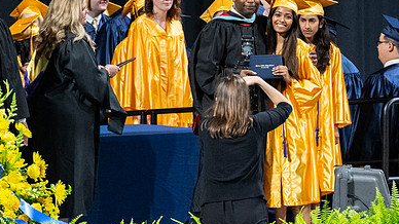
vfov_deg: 1.9
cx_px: 286
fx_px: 6706
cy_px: 109
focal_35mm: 634
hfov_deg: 3.4
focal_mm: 200
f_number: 4
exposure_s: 1/200
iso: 2000
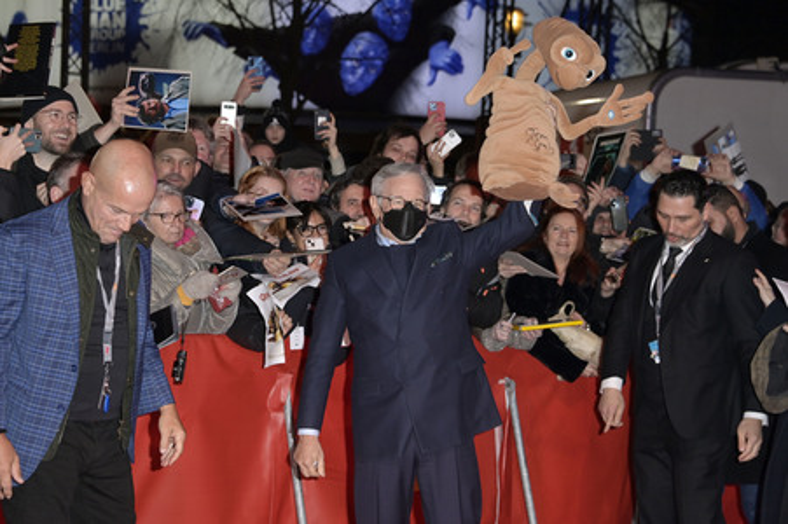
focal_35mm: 82
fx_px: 1794
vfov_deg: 16.6
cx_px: 394
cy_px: 262
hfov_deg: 24.8
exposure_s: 1/250
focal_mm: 82
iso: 1000
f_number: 5.6
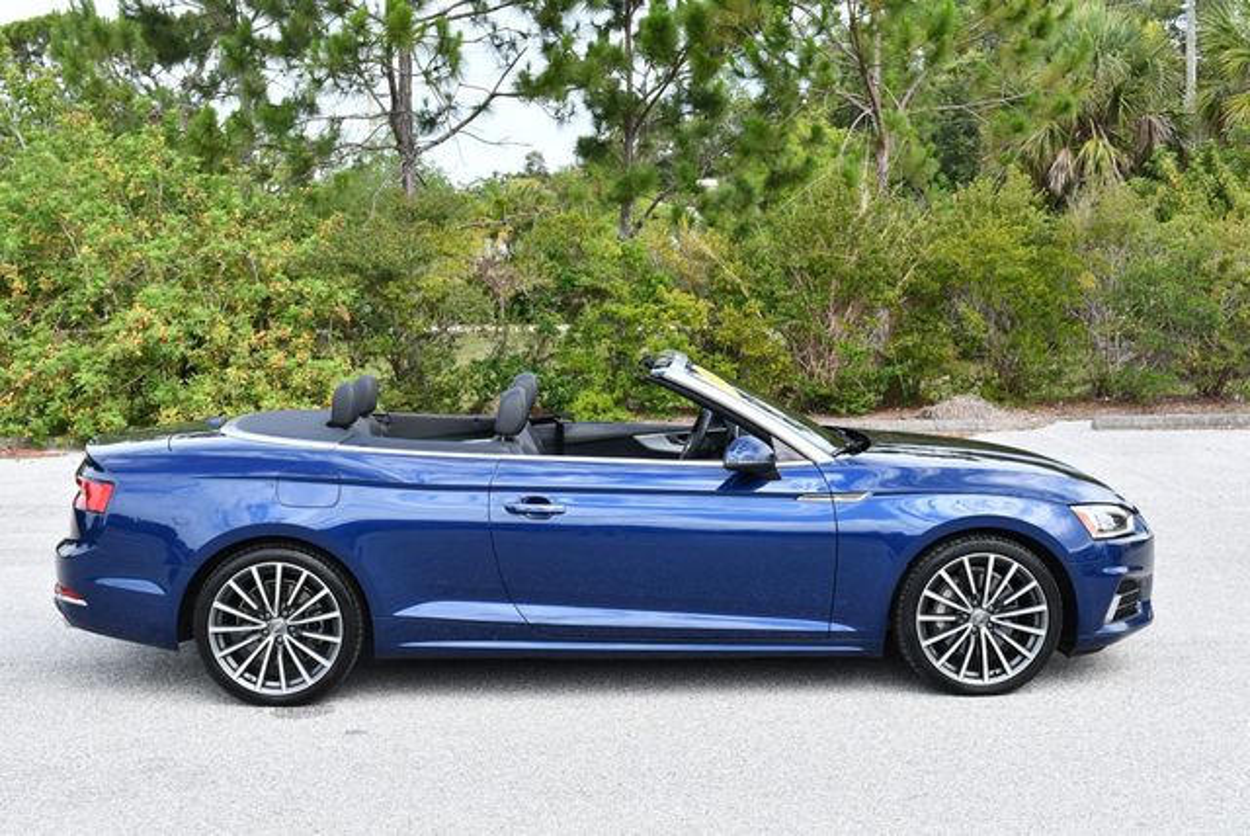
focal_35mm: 48
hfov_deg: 41.1
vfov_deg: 28.1
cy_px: 418
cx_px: 625
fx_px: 1668
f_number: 6.3
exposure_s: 1/250
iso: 200
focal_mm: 24
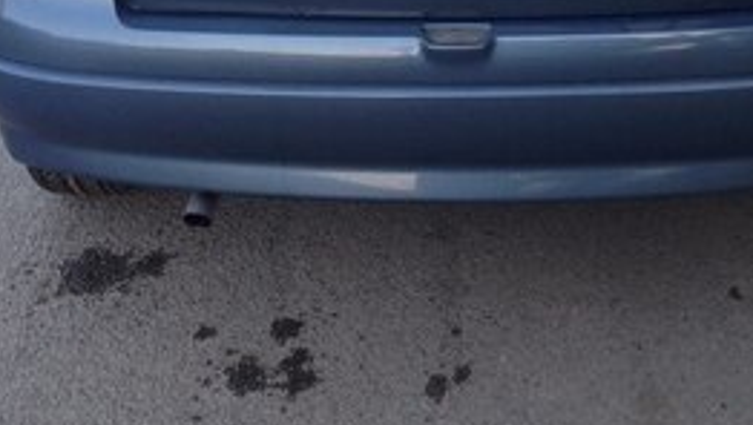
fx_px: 1359
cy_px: -178
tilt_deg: -12.1
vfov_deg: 16.5
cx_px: 434
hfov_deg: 30.9
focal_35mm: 68
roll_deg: +1.2
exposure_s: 1/60
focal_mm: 4.12
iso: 64
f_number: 2.4
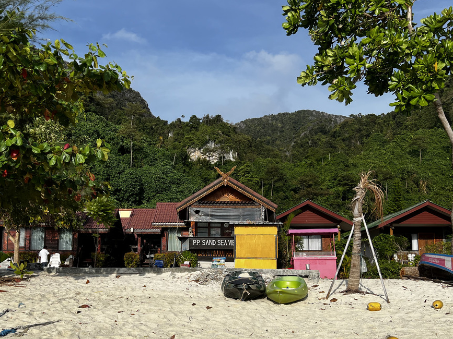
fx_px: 471
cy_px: 224
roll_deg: -0.8
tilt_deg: +6.5
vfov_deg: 39.2
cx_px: 160
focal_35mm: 36
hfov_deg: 50.6
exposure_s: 1/6211
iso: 50
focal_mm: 5.7
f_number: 1.5
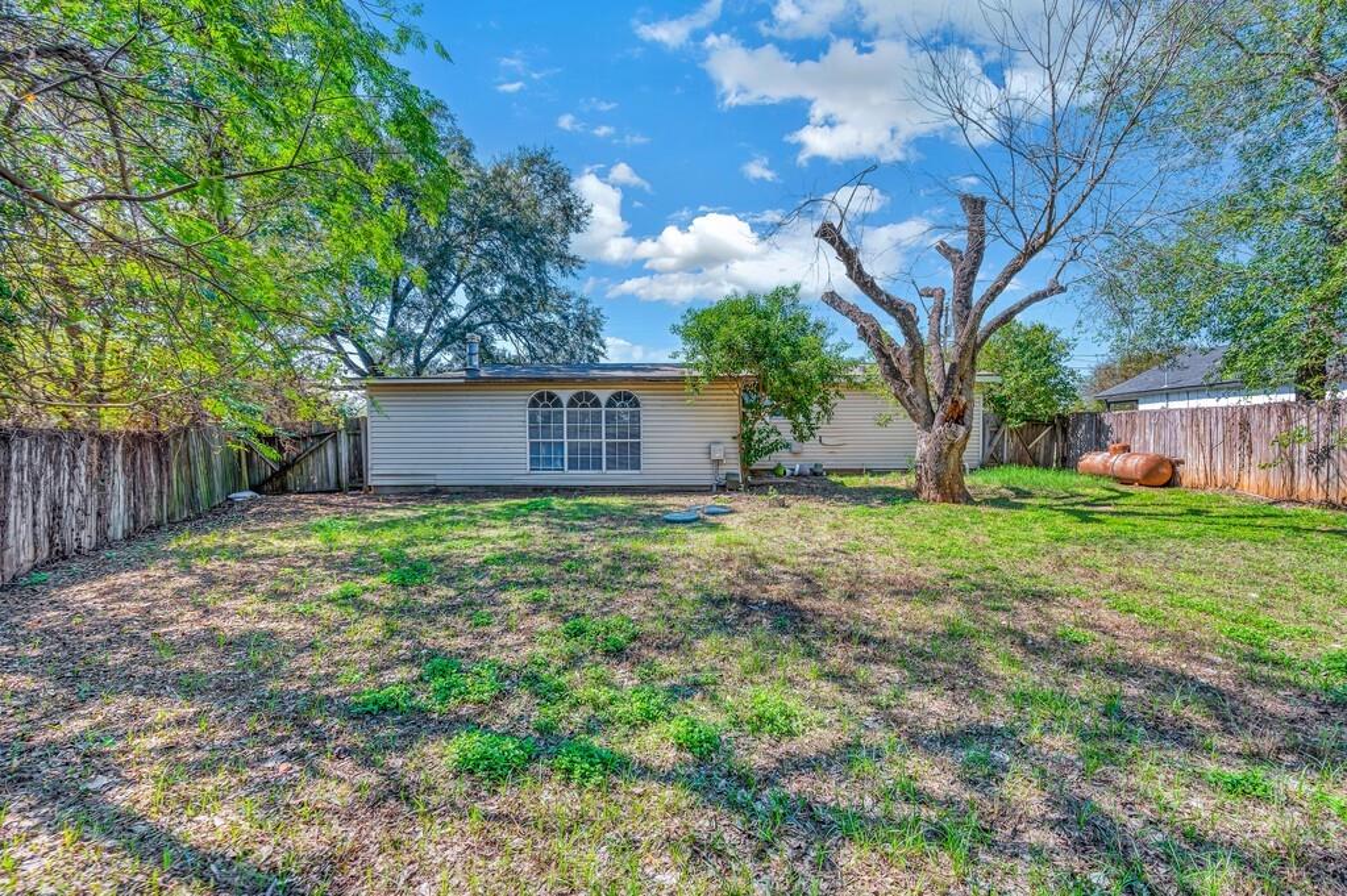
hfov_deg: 104.3
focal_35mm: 14
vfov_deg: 81.1
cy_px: 448
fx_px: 524
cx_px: 674
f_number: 8
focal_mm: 14
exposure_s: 1/125
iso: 100
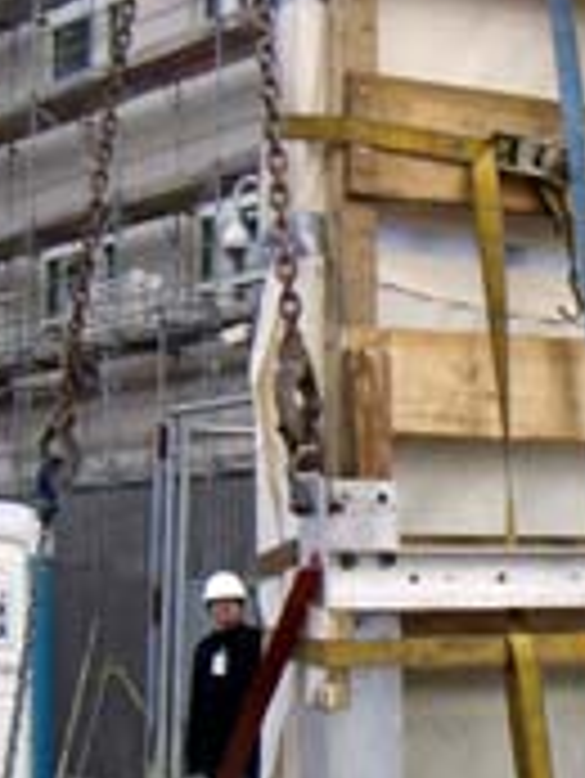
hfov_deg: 16.4
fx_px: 1980
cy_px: 463
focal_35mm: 88
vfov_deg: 22.2
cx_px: 603
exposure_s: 1/250
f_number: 2.7
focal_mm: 6.2
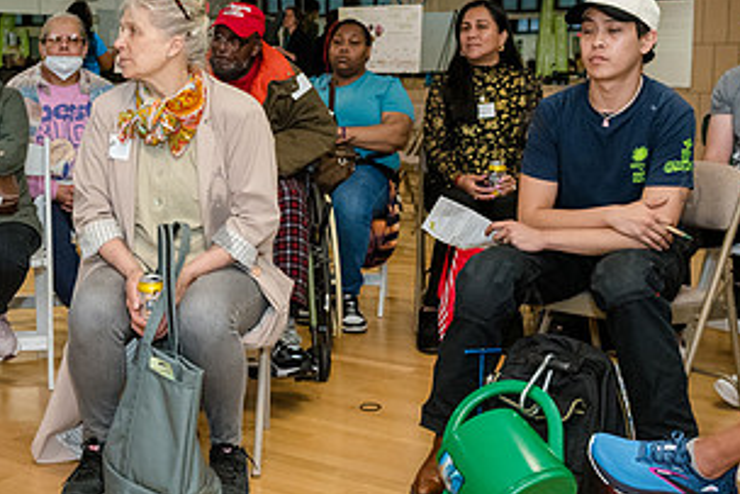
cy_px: 208
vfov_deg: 24.2
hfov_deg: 35.1
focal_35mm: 56
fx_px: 1152
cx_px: 222
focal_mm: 29
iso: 5000
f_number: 4
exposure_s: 1/250
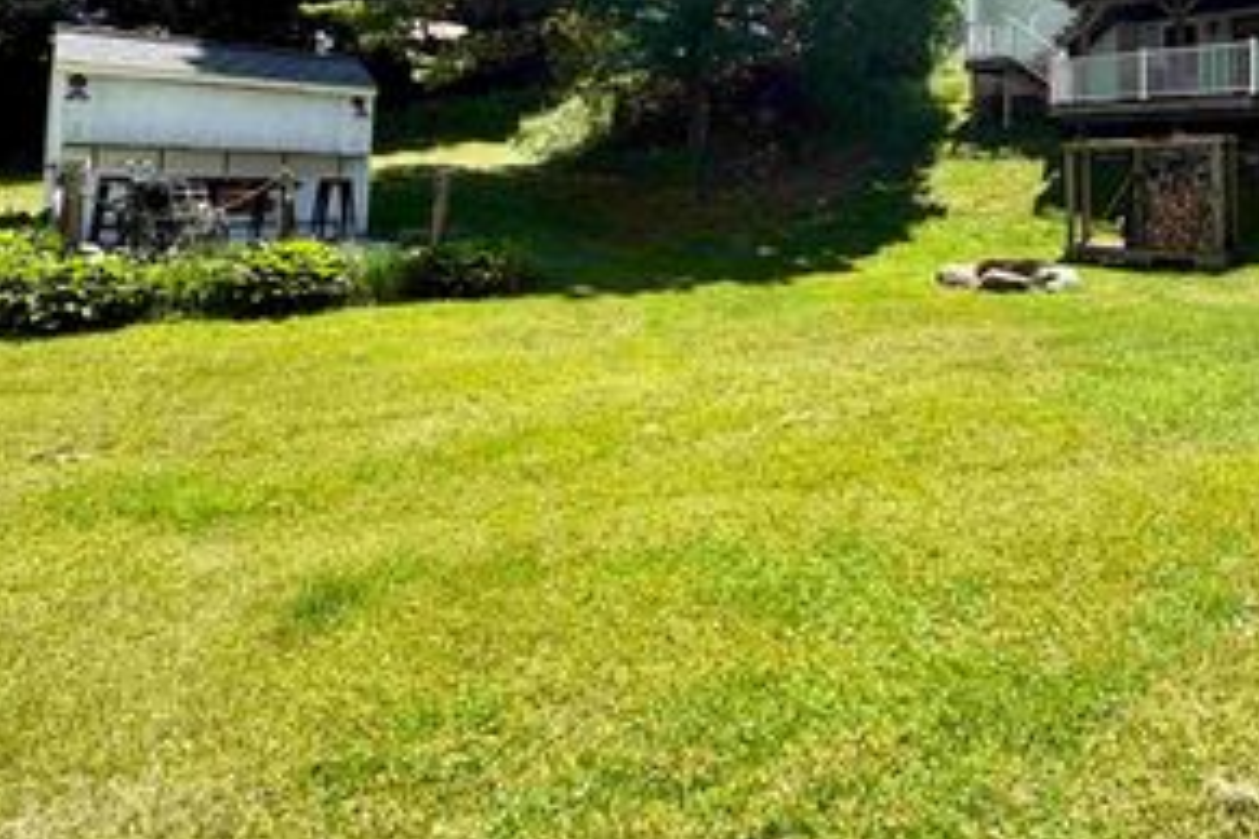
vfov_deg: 47.9
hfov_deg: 69.7
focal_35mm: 25
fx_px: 874
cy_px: 145
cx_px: 826
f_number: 2.2
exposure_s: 1/726
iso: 40
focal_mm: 2.22
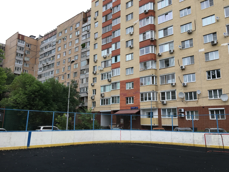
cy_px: 86
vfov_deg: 48.2
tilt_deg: +9.8
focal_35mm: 29
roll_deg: -1.6
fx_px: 192
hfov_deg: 61.7
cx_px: 114
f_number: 2.2
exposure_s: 1/118
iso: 25
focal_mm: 4.15
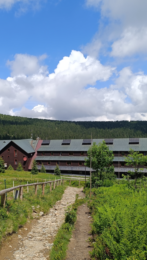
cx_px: 49
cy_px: 130
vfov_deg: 56.6
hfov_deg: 33.4
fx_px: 242
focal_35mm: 35
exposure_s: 1/720
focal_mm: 6.14
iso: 52
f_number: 1.65
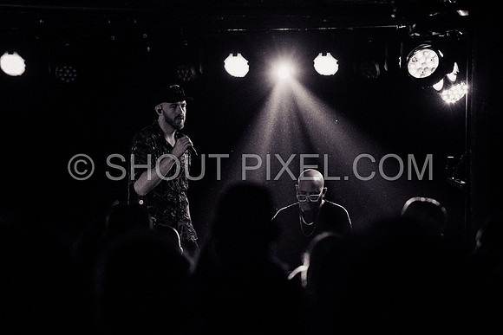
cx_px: 252
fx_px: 2515
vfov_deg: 7.6
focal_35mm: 180
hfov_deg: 11.4
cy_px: 168
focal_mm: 180
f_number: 4
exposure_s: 1/320
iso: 3200
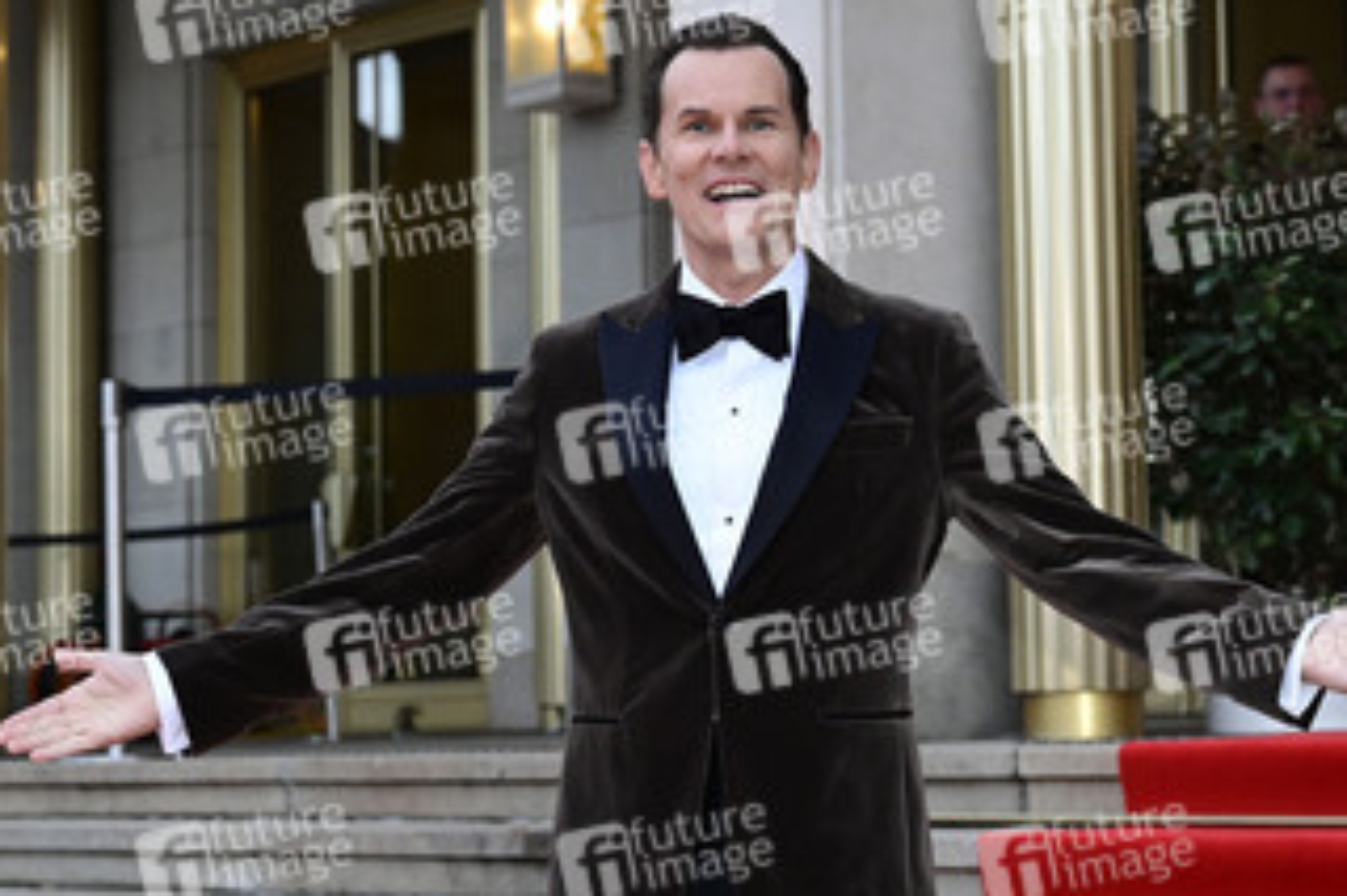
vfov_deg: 17.2
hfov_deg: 25.7
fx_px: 2954
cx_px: 722
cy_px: 538
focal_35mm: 79
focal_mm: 56
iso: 3200
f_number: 5.6
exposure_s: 1/250
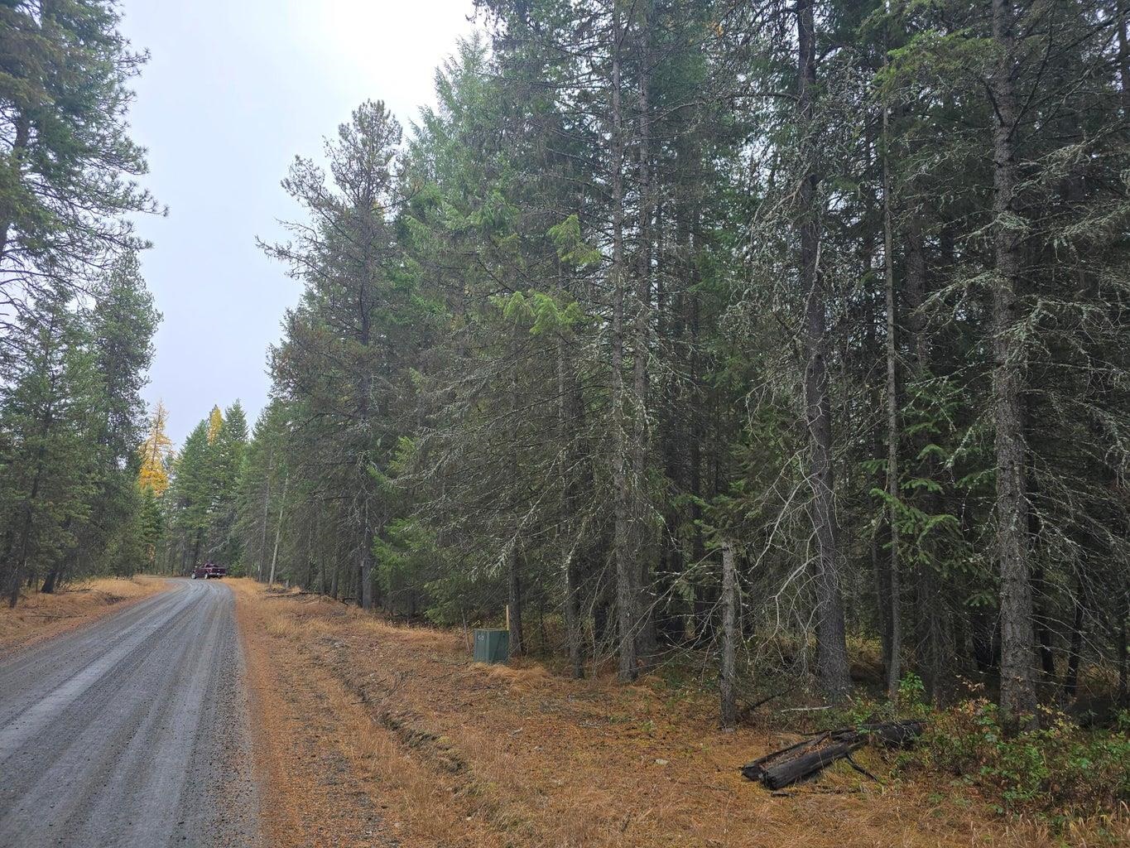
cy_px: 424
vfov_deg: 58.9
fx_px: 751
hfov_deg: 73.9
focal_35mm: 23
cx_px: 565
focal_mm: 6.3
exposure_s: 1/180
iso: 25
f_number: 1.7
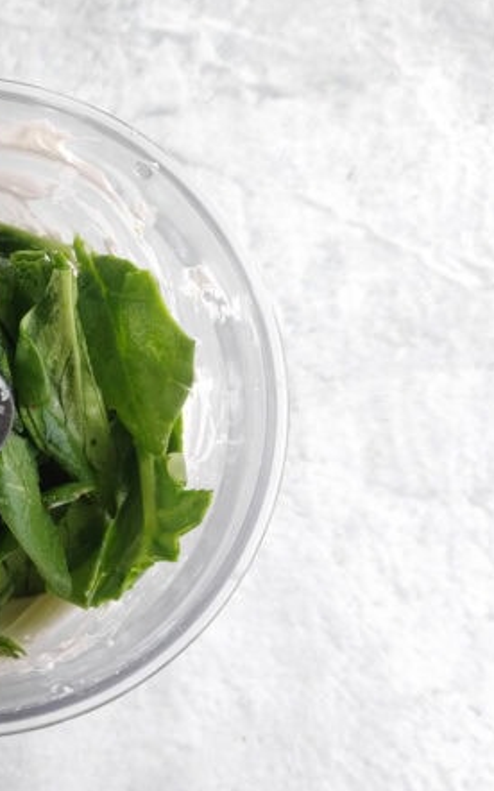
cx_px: -34
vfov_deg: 54.0
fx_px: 776
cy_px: 392
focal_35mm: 36
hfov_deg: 31.7
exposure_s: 1/100
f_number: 1.9
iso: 80
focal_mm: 5.4
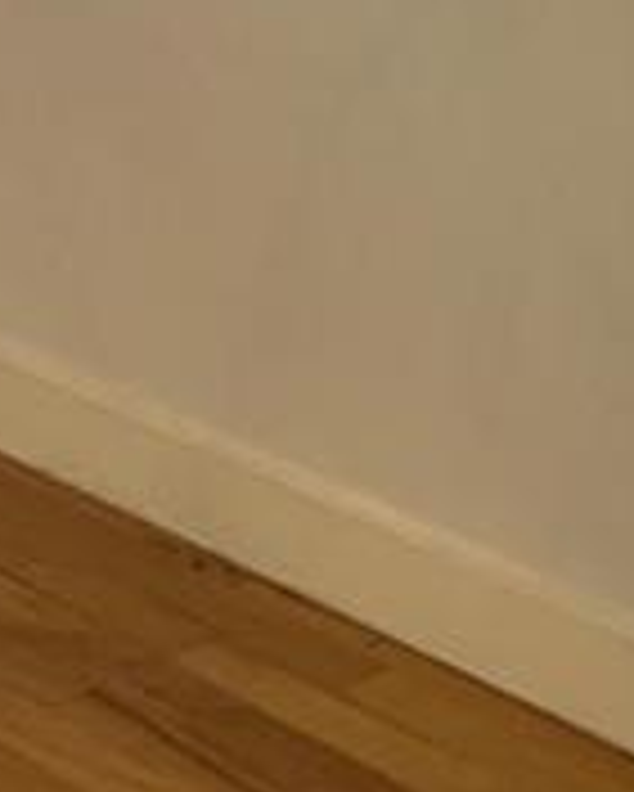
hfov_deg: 9.4
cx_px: 144
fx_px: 3867
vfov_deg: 10.9
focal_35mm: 165
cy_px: -630
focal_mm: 3
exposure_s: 1/60
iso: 100
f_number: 1.8
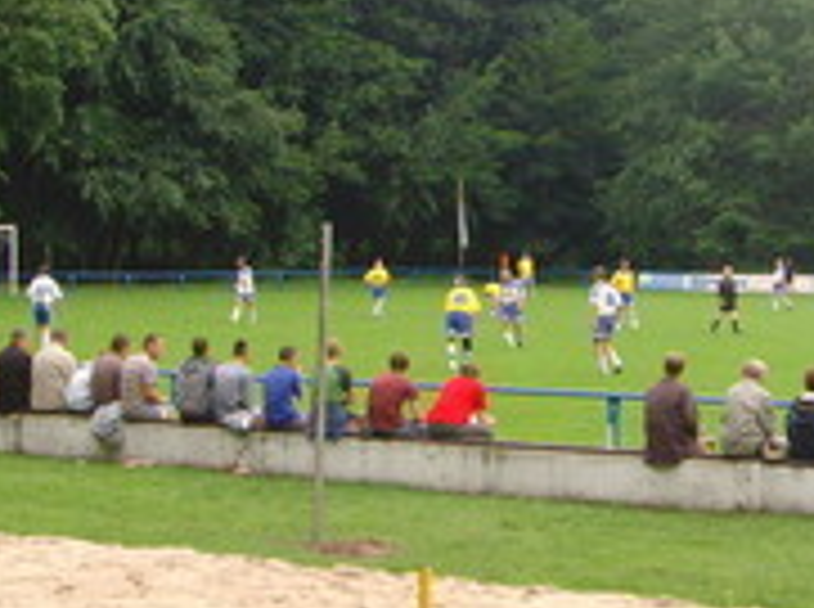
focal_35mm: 108
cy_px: 254
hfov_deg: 18.2
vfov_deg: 13.7
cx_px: 526
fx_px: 2535
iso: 200
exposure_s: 1/60
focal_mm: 6.6
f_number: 3.5
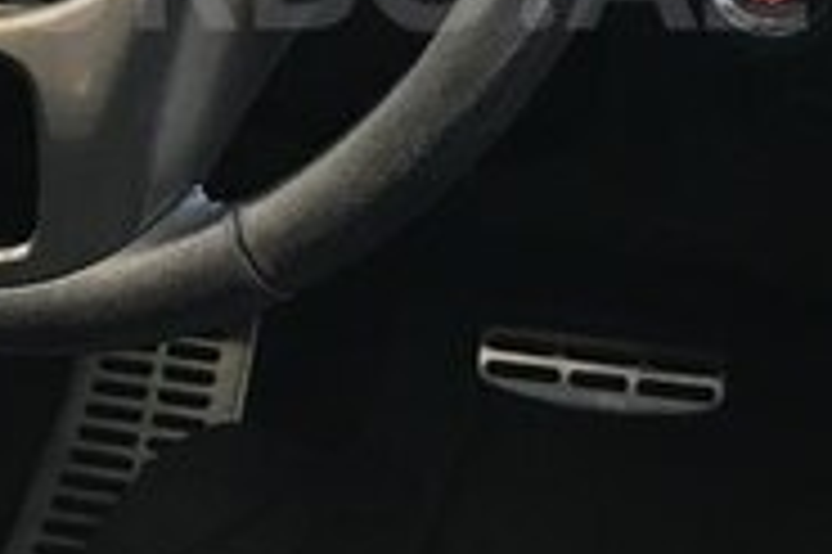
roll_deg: +5.5
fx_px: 2401
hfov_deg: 19.6
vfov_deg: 12.9
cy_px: -38
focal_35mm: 104
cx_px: 346
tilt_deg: -15.2
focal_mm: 3.99
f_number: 1.8
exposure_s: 1/17
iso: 40
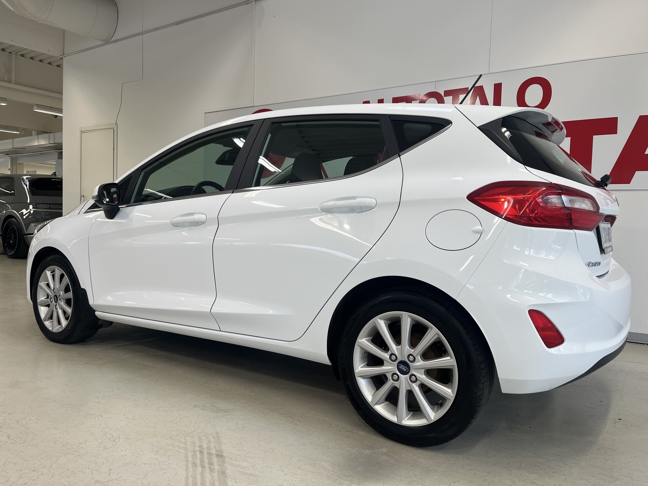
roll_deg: -3.1
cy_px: 243
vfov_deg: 53.1
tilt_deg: -4.0
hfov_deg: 67.3
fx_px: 487
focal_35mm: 26
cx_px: 324
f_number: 1.6
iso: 40
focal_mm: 5.1
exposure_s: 1/100
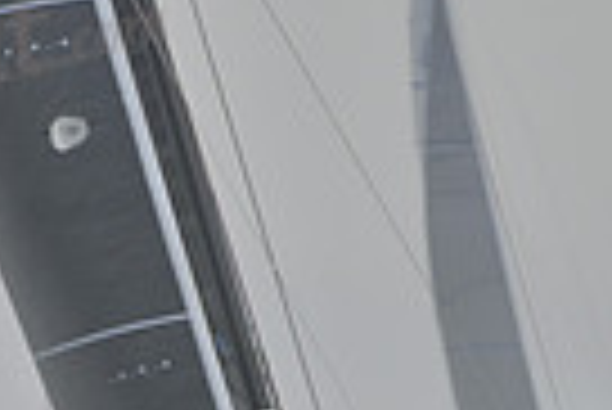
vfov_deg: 1.3
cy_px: 674
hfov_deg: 2.0
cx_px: 405
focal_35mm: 1022
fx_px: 17392
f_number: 8
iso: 280
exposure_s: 1/800
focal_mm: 240
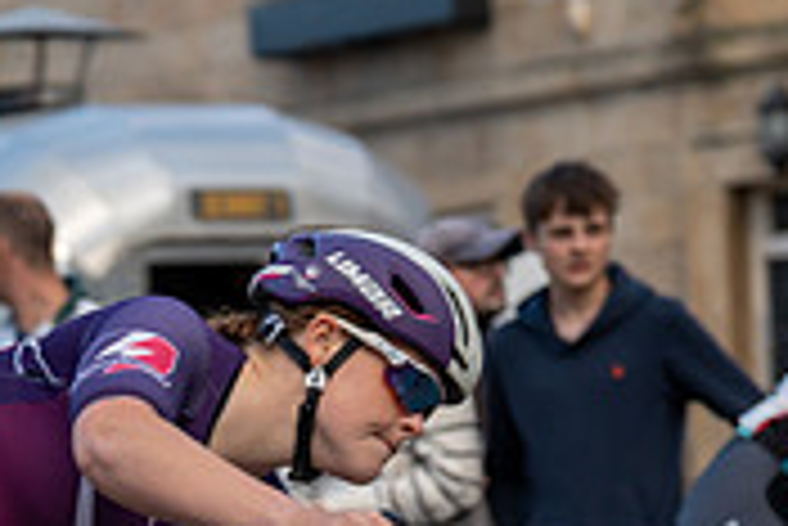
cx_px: -194
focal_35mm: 255
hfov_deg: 8.0
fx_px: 5586
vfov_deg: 5.4
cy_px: 591
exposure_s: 1/1000
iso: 320
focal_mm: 77
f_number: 3.2
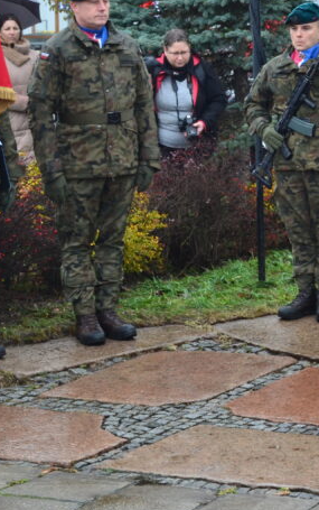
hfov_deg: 11.5
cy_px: 135
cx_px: 453
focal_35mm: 110
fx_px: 1528
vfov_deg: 18.8
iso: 400
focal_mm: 32
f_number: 8
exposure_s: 1/50
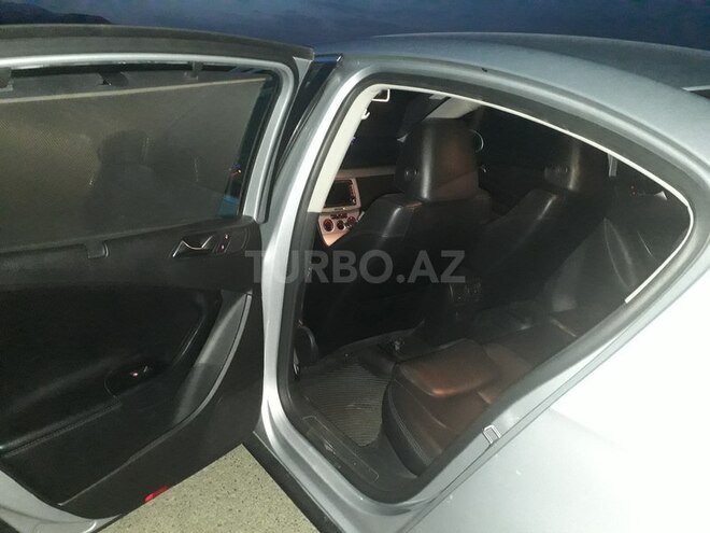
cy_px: 266
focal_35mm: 27
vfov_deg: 51.4
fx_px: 554
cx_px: 355
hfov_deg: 65.3
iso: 640
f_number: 1.9
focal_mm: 3.6
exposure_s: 1/17
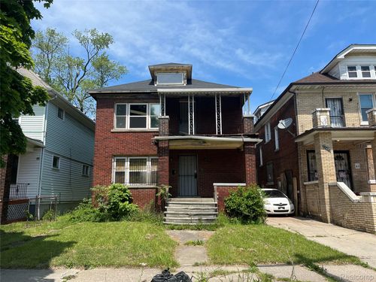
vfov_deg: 53.1
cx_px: 188
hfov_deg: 67.3
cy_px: 141
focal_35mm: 26
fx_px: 282
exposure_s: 1/2463
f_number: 1.6
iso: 50
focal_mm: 5.1
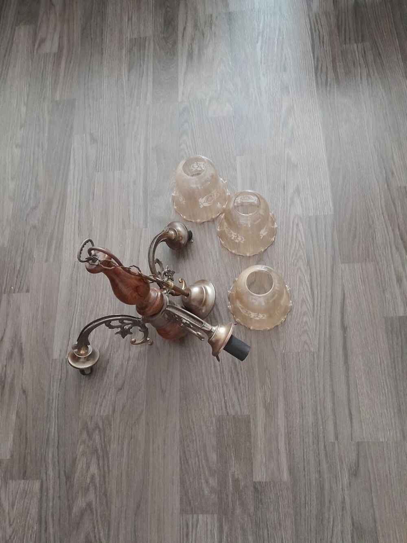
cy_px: 272
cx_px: 204
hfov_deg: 51.4
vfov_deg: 65.3
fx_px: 423
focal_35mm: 27
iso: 800
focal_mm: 4
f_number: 1.8
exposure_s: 1/10
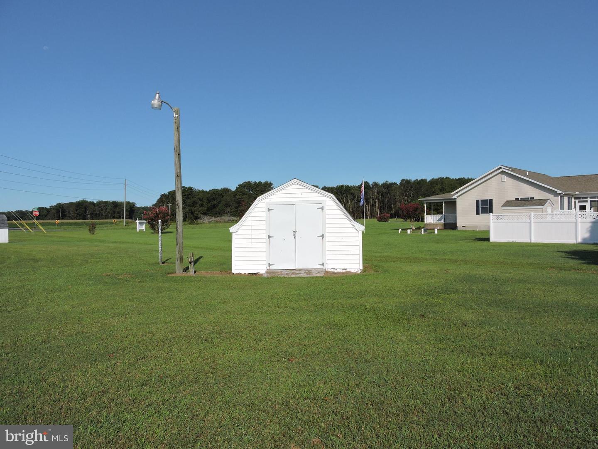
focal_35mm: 24
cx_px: 299
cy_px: 224
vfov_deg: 56.8
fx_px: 415
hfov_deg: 71.6
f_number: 3.8
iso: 100
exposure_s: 1/1600
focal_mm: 4.3
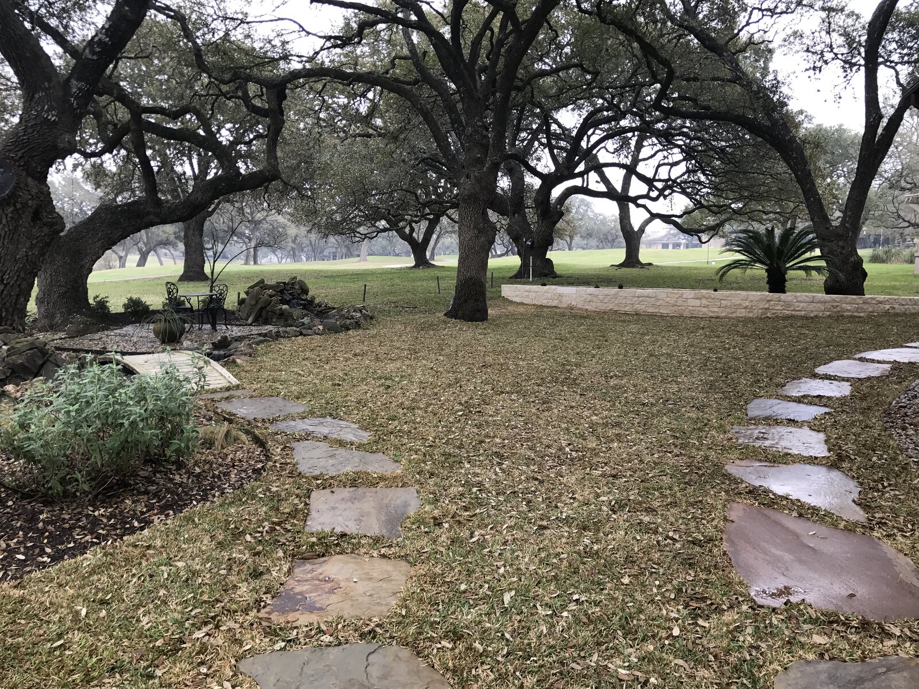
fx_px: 743
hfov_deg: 63.4
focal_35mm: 28
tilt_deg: -5.5
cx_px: 460
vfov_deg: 49.7
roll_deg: -1.5
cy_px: 344
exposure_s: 1/264
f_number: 1.8
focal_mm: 3.99
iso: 20
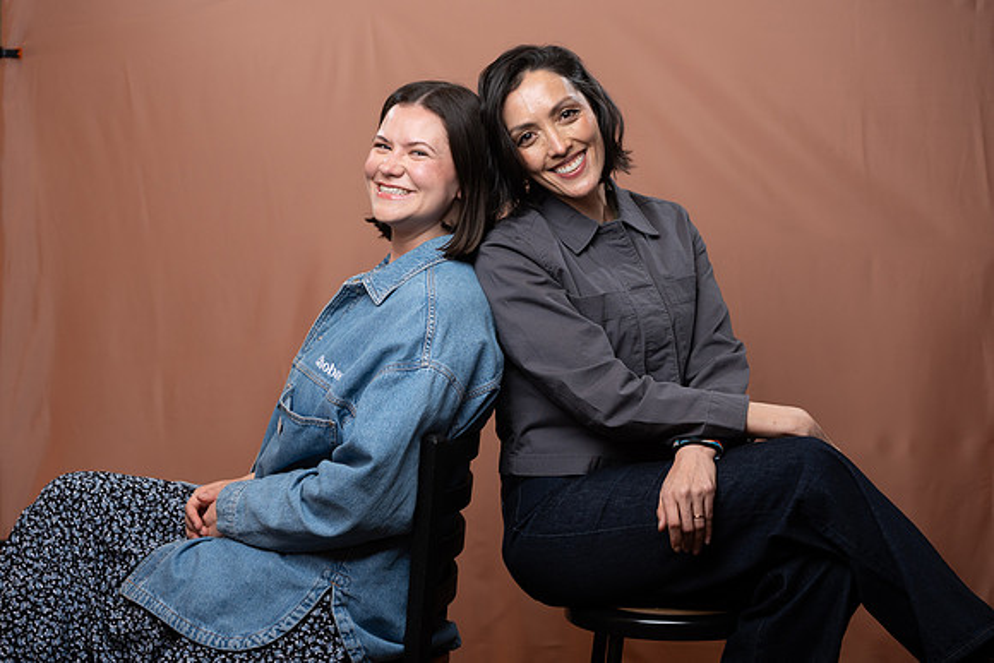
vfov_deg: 18.7
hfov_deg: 27.7
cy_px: 332
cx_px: 497
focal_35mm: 73
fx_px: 2016
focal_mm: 73
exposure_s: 1/160
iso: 320
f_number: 4
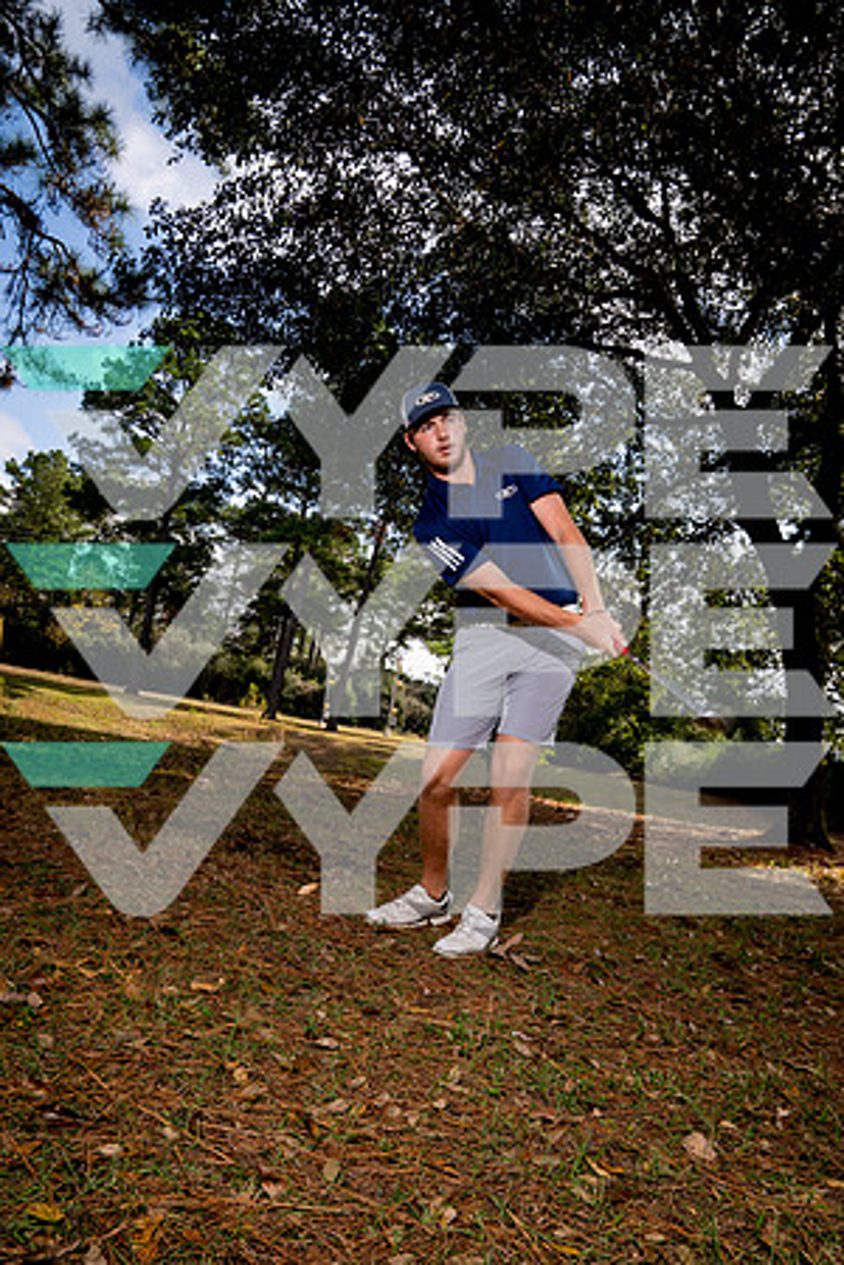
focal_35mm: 24
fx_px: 844
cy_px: 632
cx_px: 422
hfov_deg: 53.1
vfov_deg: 73.7
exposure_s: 1/250
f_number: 8
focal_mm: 24
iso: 160
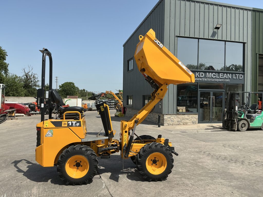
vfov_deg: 49.7
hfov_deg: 63.4
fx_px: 213
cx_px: 132
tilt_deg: +1.0
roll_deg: -1.2
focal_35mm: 28
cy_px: 98
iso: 25
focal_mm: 3
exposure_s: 1/2058
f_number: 1.8
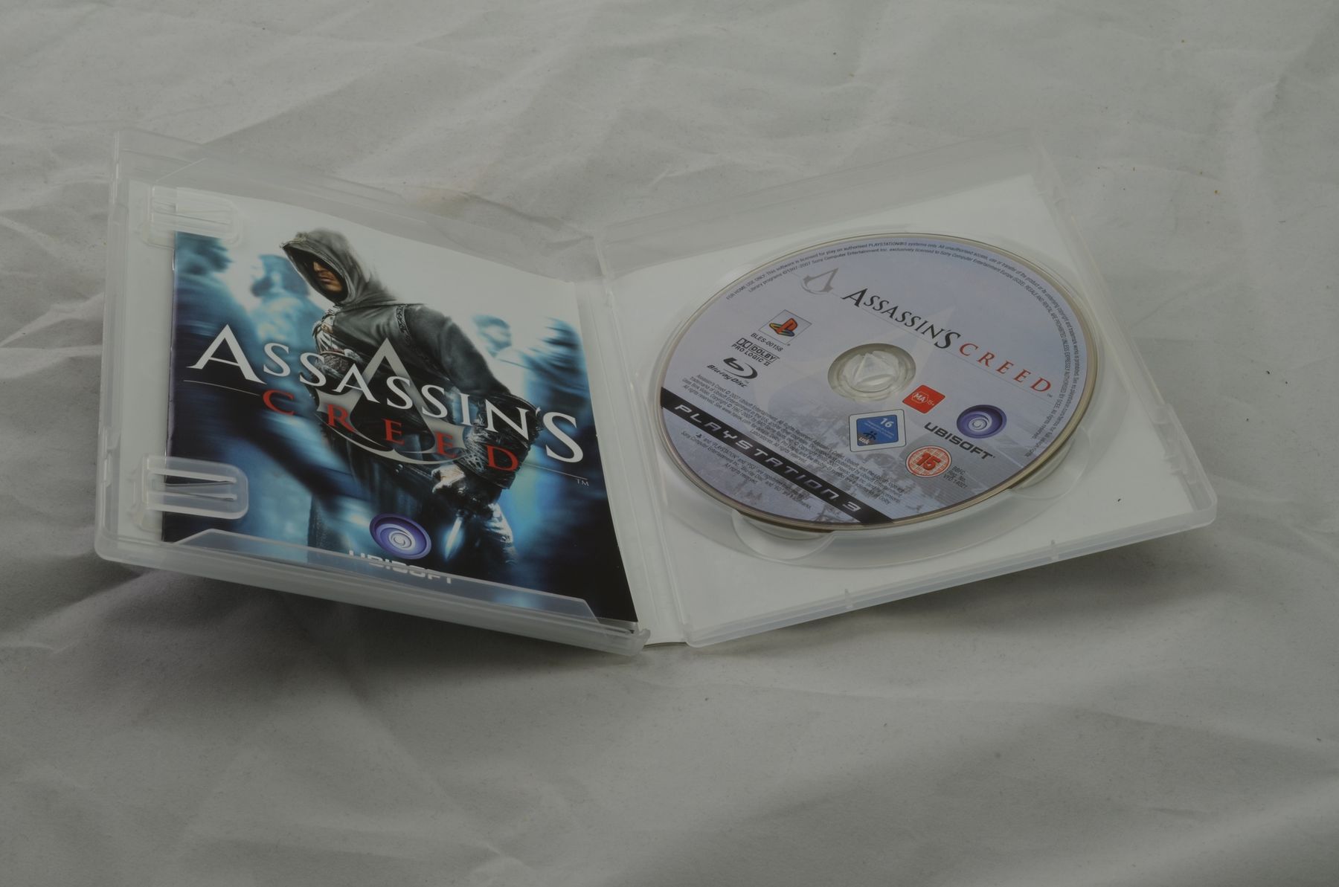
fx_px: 2227
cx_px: 670
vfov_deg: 22.5
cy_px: 444
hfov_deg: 33.5
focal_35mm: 60
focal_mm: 40
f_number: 20
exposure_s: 1/3
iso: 100
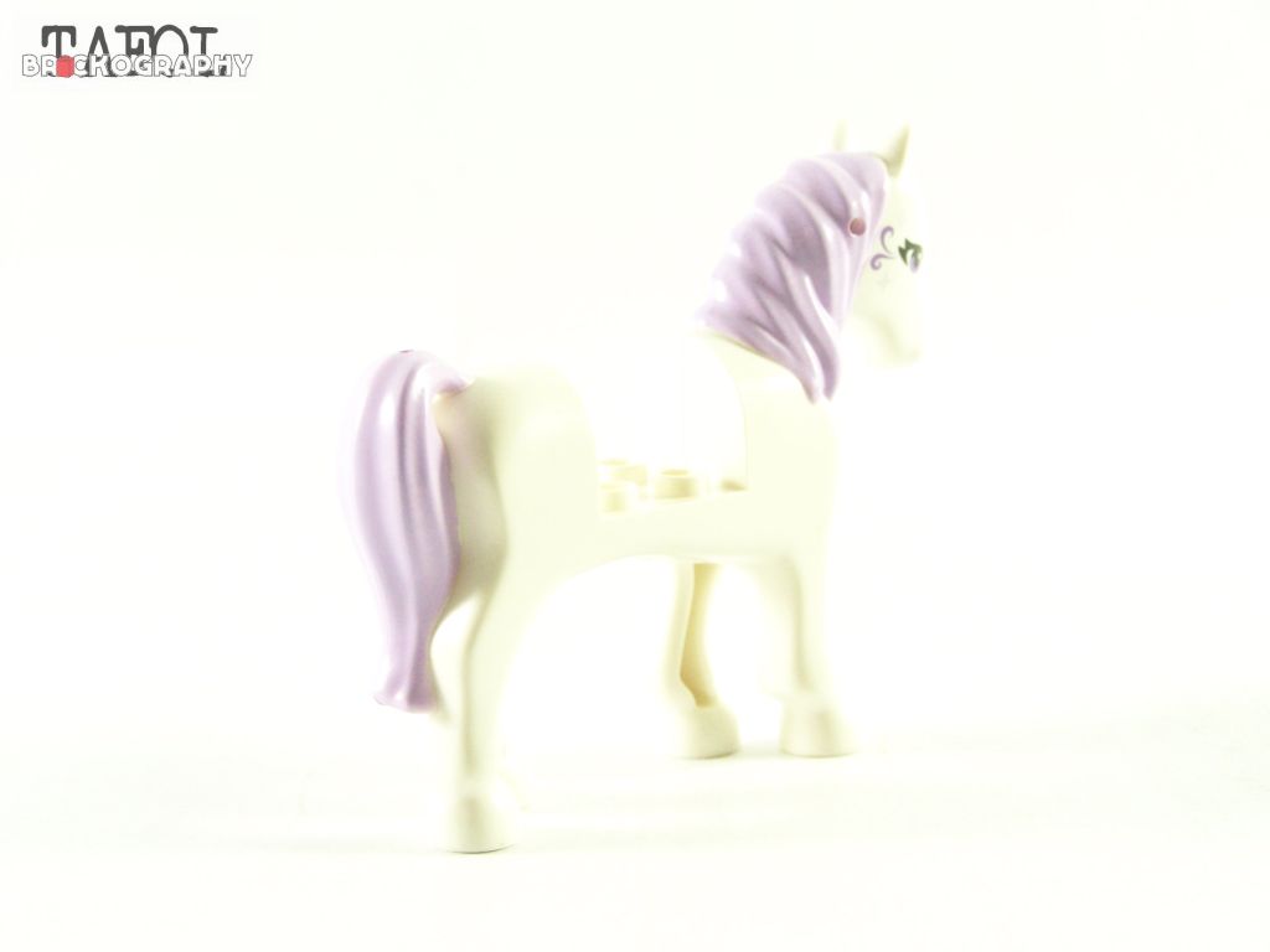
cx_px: 635
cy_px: 476
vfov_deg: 15.7
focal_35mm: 94
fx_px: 3449
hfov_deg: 20.9
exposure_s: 1/60
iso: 400
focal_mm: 15.6
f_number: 3.6
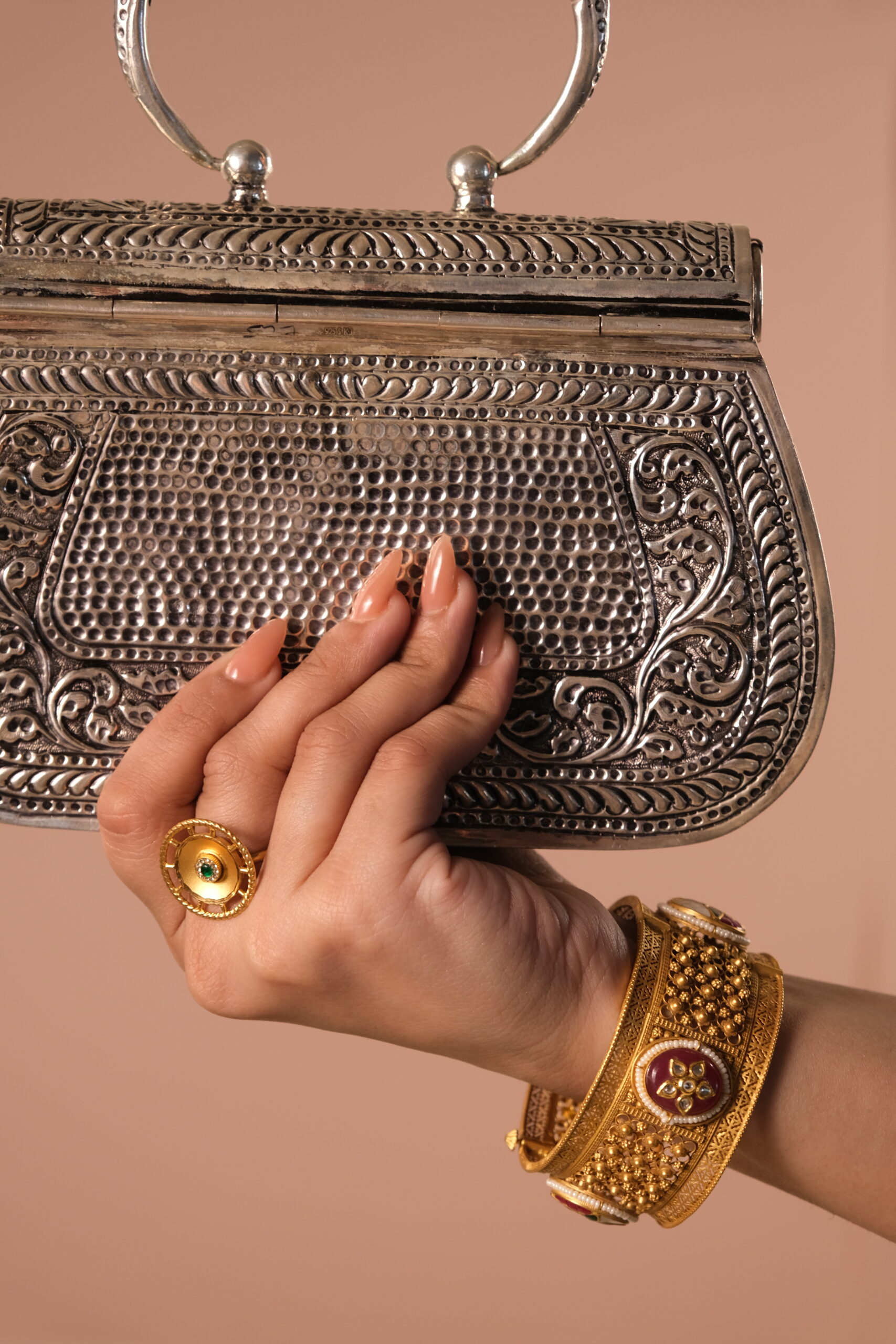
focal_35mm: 79
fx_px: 2949
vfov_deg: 25.7
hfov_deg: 17.3
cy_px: 672
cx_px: 448
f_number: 4
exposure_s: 1/100
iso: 320
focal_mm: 52.4
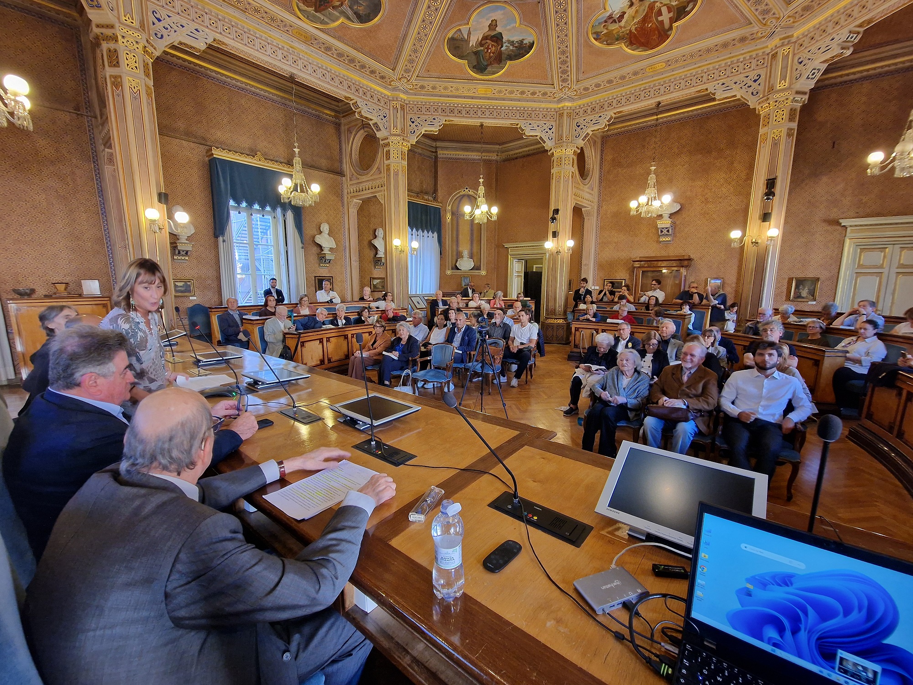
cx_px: 456
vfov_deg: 89.9
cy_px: 342
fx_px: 343
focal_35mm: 13
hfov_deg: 106.2
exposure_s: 1/33
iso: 500
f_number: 2.2
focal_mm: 2.2
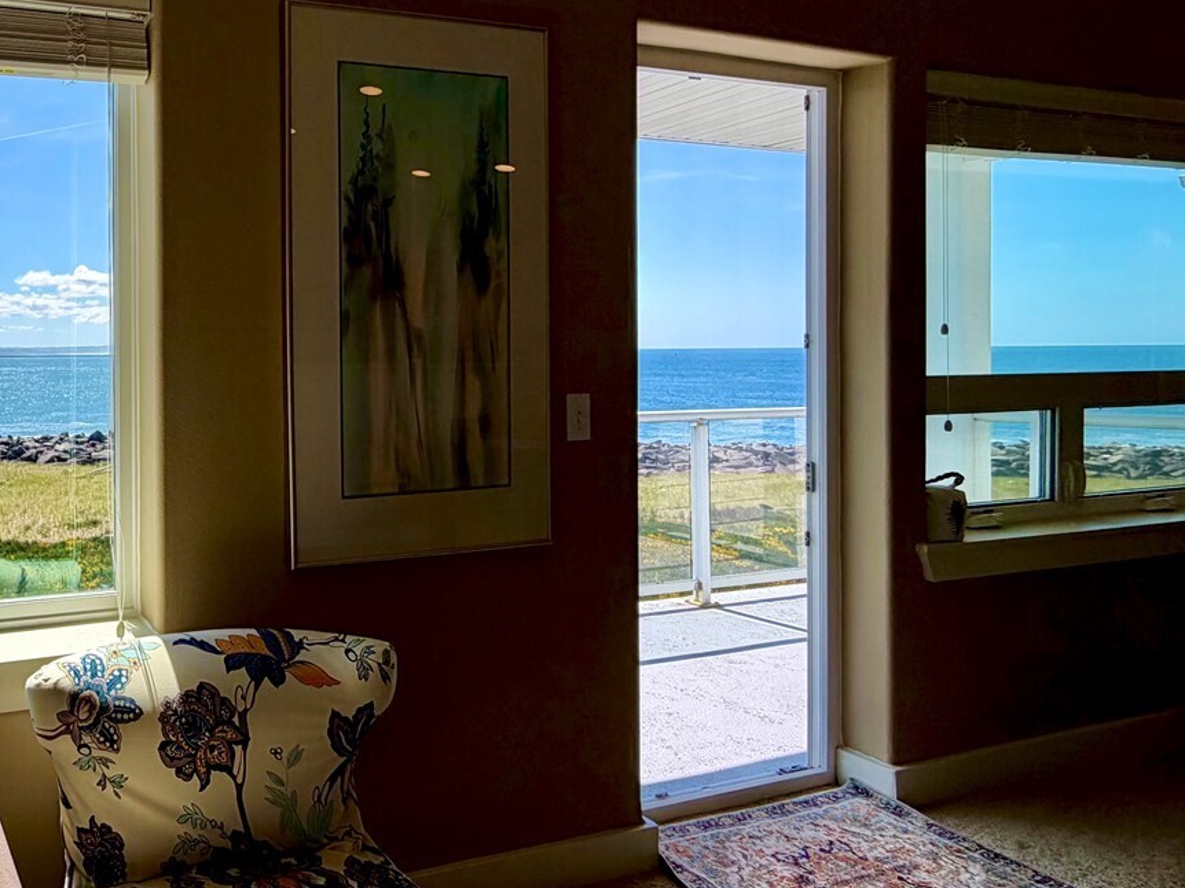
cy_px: 355
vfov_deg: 52.7
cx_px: 120
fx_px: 890
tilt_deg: -0.5
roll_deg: +0.7
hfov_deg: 57.8
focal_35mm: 26
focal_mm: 2.22
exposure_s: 1/770
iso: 32
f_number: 2.2
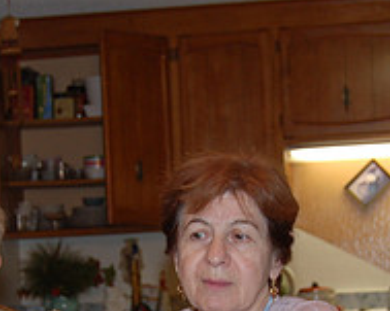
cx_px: 180
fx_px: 1396
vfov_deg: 12.5
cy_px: 338
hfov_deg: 15.9
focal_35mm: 121
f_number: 4.2
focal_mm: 28
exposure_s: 1/60
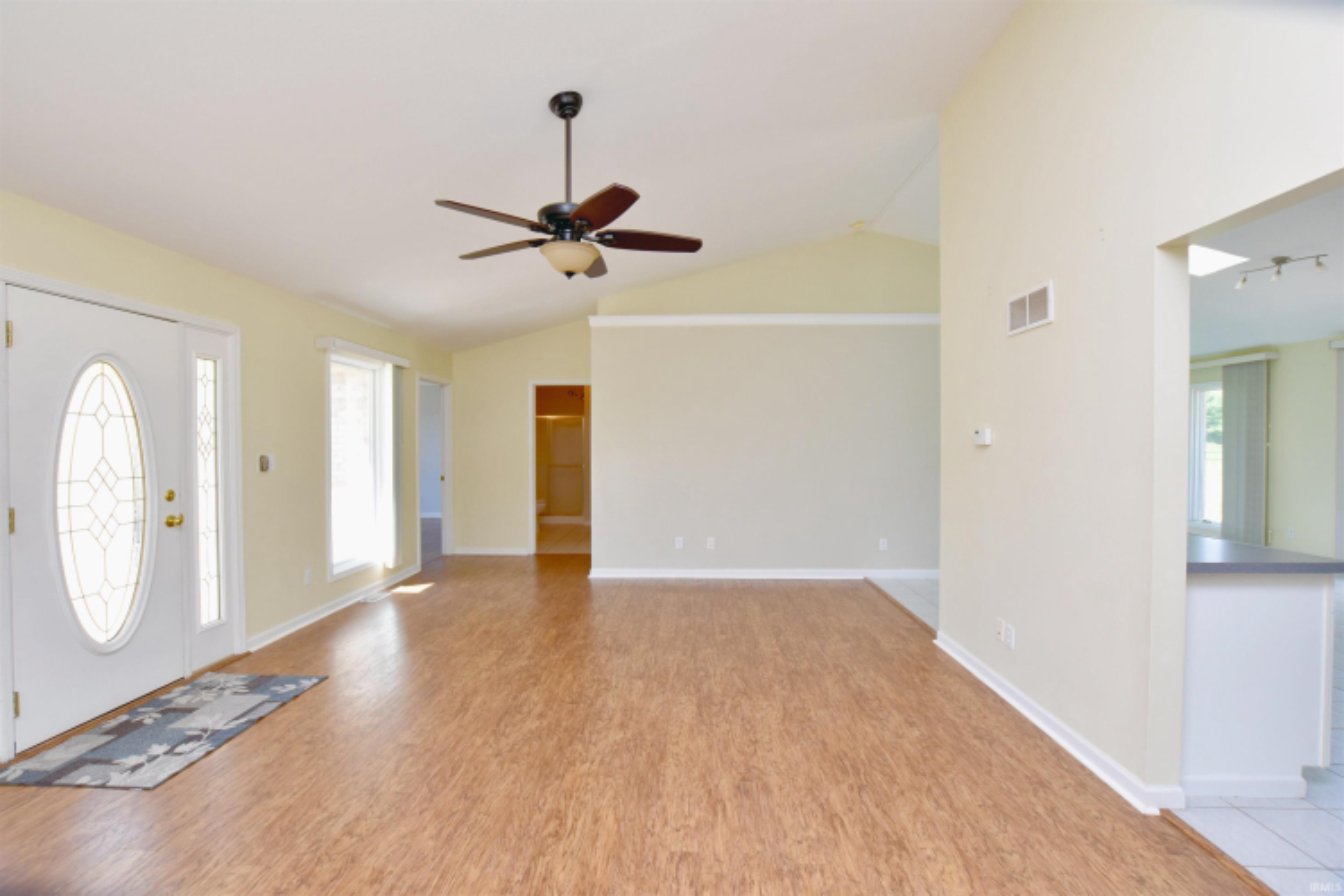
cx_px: 672
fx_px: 560
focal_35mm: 15
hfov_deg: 100.4
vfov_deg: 77.3
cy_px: 448
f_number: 5.6
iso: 400
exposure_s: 1/125
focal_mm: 10
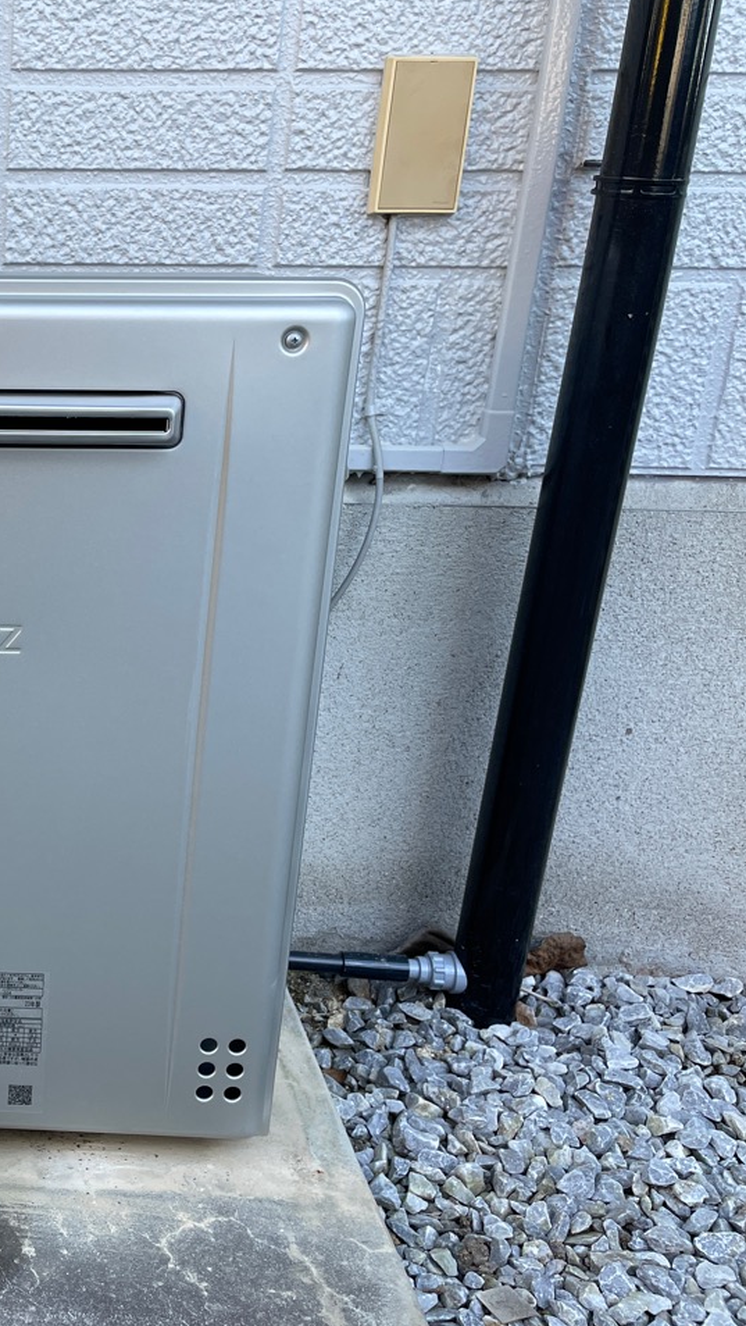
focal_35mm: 38
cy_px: 663
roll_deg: +0.2
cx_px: -115
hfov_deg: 27.9
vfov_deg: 52.8
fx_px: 1336
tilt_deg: -19.9
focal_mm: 4.2
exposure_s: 1/183
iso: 40
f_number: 1.6
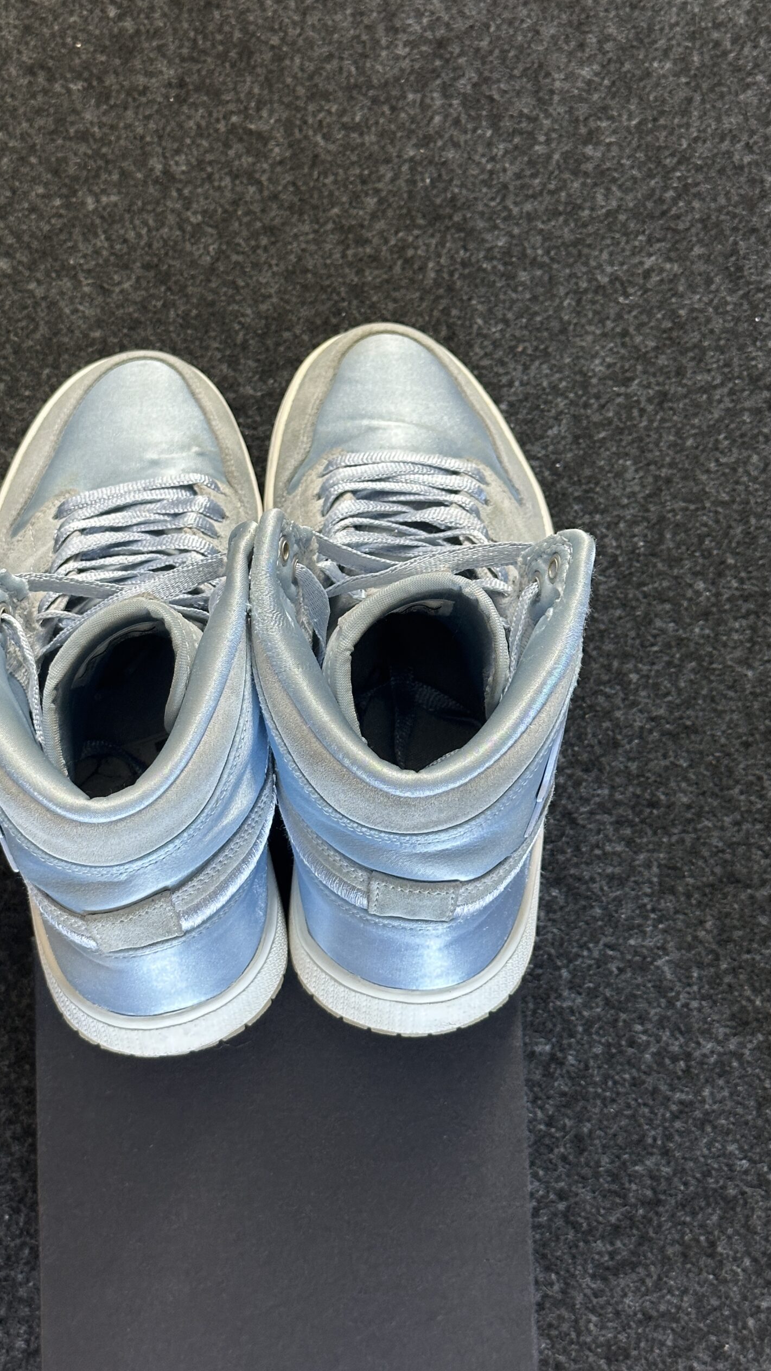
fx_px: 1926
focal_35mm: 53
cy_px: 694
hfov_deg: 22.6
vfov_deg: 39.2
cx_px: 278
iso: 200
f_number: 1.78
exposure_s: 1/33
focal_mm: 6.86
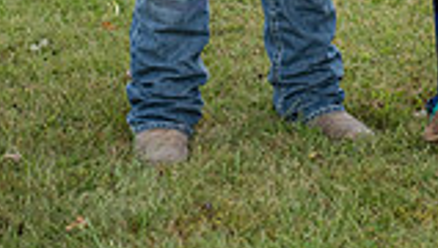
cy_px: -350
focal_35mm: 237
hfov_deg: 9.1
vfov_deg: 5.0
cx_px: 325
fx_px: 2757
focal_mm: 80
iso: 400
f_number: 5
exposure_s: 1/400
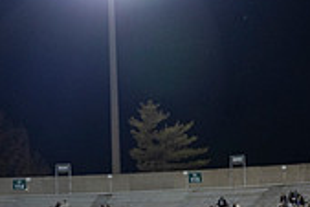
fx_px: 1181
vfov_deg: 9.6
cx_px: 251
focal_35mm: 137
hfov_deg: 14.9
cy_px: 342
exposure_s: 1/500
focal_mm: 40
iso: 1250
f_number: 3.2
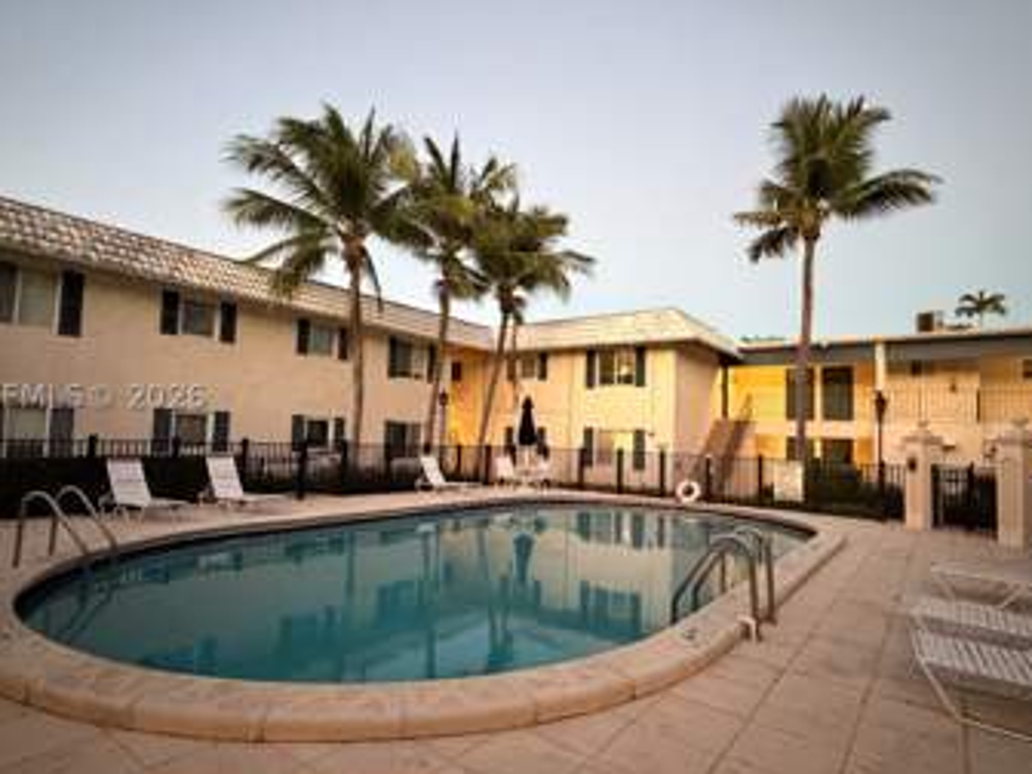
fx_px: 596
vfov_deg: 66.0
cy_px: 396
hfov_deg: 81.7
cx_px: 488
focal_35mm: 20
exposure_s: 1/40
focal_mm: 2.22
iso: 1000
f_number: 2.2
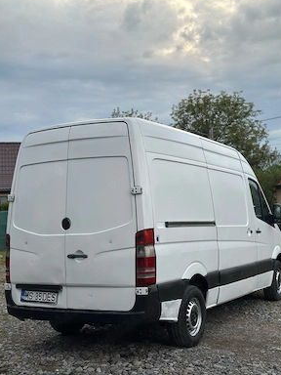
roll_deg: +2.1
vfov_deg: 38.2
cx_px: 142
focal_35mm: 50
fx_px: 541
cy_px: 188
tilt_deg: +2.5
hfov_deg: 29.1
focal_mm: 6.86
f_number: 1.78
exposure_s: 1/1133
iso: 80
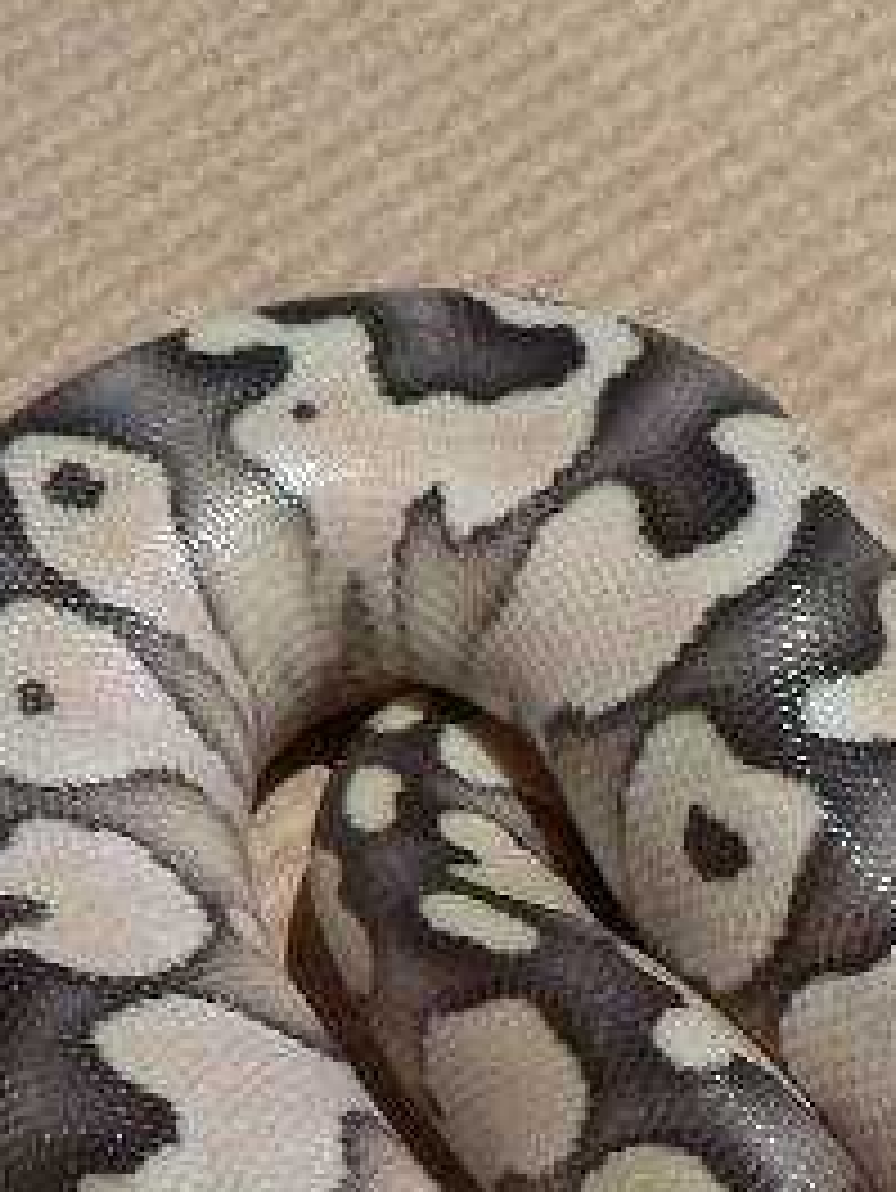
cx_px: 995
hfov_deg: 16.5
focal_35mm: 87
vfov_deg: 22.0
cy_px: 1062
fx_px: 3000
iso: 80
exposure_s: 1/800
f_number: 5.6
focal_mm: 6
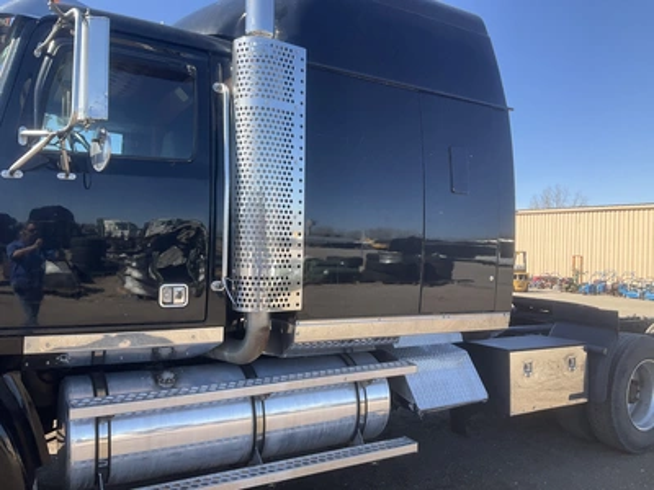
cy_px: 245
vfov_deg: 48.2
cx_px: 327
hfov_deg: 61.7
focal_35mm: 29
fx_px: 548
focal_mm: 3
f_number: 1.8
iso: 25
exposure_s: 1/666
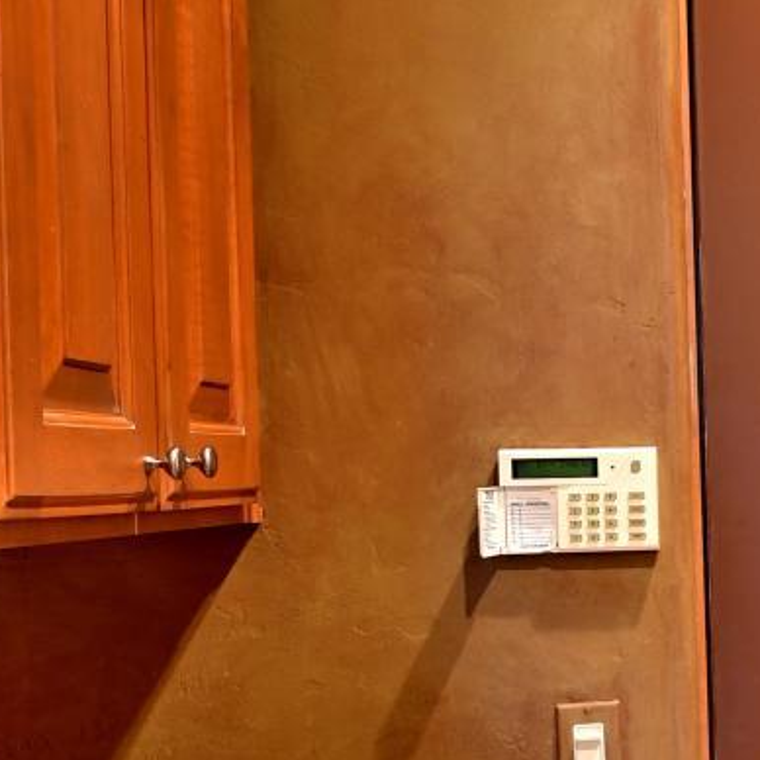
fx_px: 1739
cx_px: 1211
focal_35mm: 70
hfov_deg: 20.3
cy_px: 515
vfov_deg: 24.5
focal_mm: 16
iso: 100
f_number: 9
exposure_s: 2
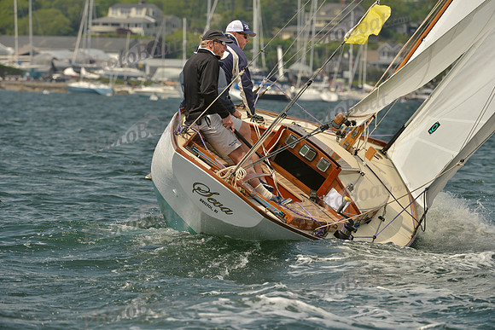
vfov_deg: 4.4
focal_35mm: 310
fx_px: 4263
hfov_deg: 6.6
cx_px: 248
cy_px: 165
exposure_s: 1/1000
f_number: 10
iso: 280
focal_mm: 310
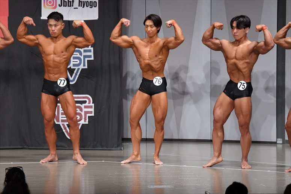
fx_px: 1632
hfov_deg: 10.2
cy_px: 97
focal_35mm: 202
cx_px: 146
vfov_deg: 6.8
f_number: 5.6
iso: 5000
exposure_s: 1/400
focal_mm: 135
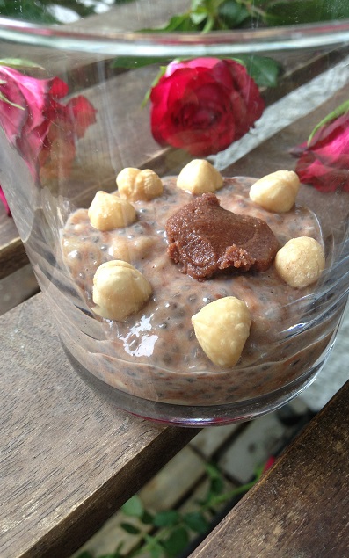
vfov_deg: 54.0
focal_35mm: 36
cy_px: 272
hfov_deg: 35.3
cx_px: 187
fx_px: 548
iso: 50
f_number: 2.4
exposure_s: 1/30
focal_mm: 4.13
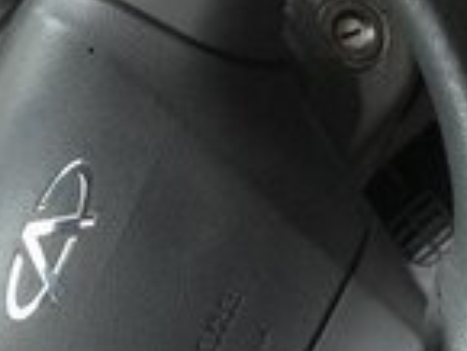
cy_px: 523
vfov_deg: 9.6
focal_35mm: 150
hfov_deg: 13.1
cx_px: 383
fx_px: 2025
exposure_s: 1/20
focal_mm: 4.12
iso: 100
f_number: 2.4
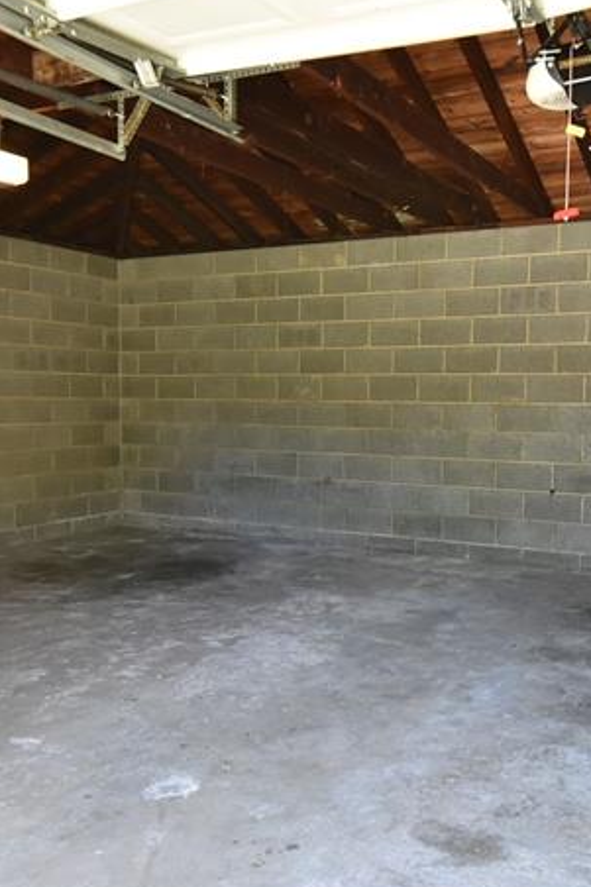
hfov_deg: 38.8
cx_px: 312
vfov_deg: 55.8
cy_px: 426
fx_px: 838
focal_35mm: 34
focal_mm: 10
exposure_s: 1/80
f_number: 4.5
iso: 800
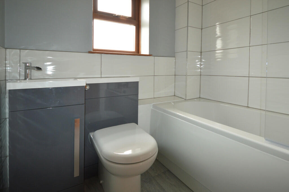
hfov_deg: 90.0
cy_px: 96
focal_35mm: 18
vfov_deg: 67.3
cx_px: 144
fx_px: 144
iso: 400
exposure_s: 1/60
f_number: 4
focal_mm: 12
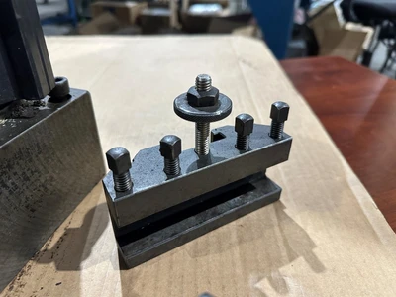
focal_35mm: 24
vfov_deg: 56.8
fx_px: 275
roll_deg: -1.1
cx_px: 198
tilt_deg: -34.3
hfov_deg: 71.6
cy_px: 148
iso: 320
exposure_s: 1/60
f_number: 1.78
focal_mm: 6.86
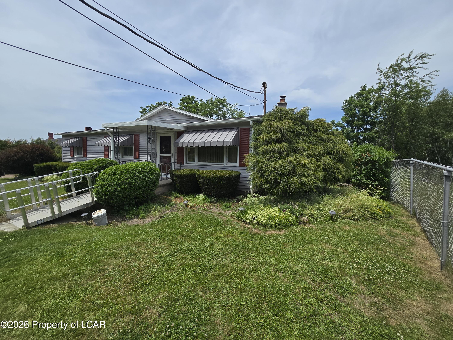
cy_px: 170
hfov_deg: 106.2
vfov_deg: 89.9
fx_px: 170
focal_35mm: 13
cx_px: 226
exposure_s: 1/3354
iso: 50
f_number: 2.2
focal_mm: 2.2
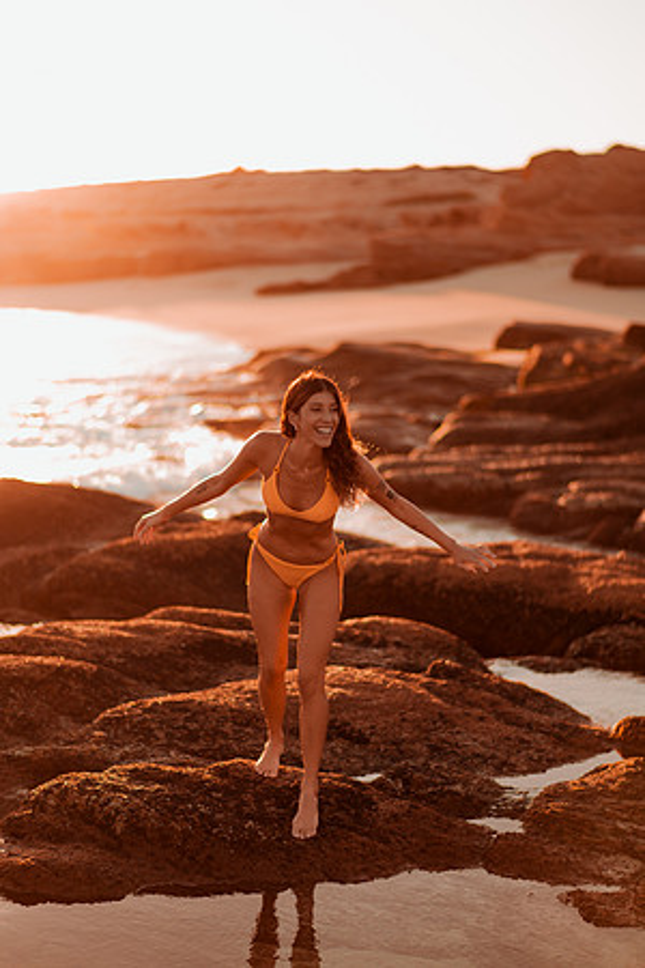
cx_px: 322
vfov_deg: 34.5
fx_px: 1559
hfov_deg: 23.4
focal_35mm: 58
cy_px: 484
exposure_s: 1/2000
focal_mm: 58
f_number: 1.4
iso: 50
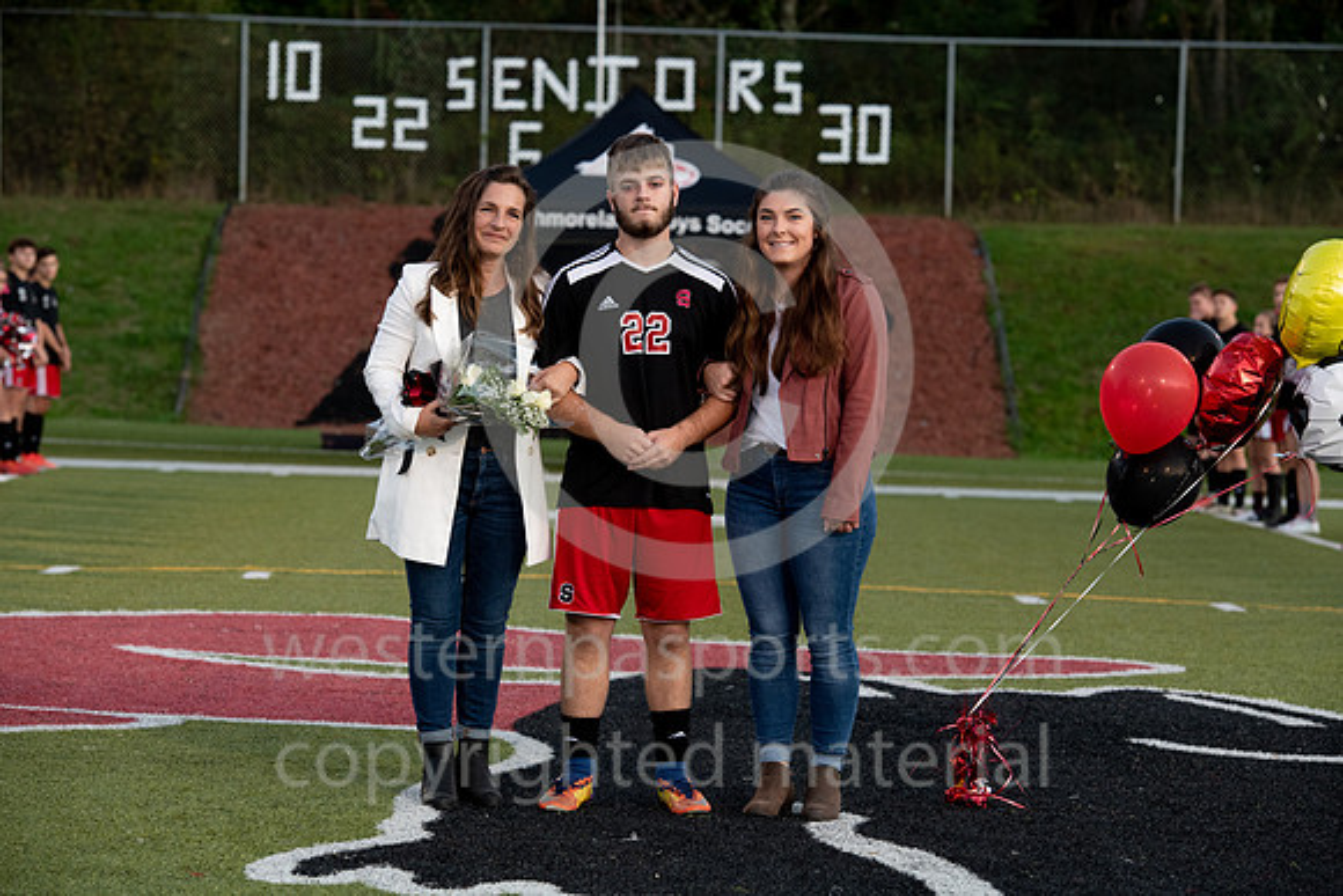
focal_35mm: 122
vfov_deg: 11.2
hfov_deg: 16.8
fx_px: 4552
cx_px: 672
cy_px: 448
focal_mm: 122
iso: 1000
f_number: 5.6
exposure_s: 1/250
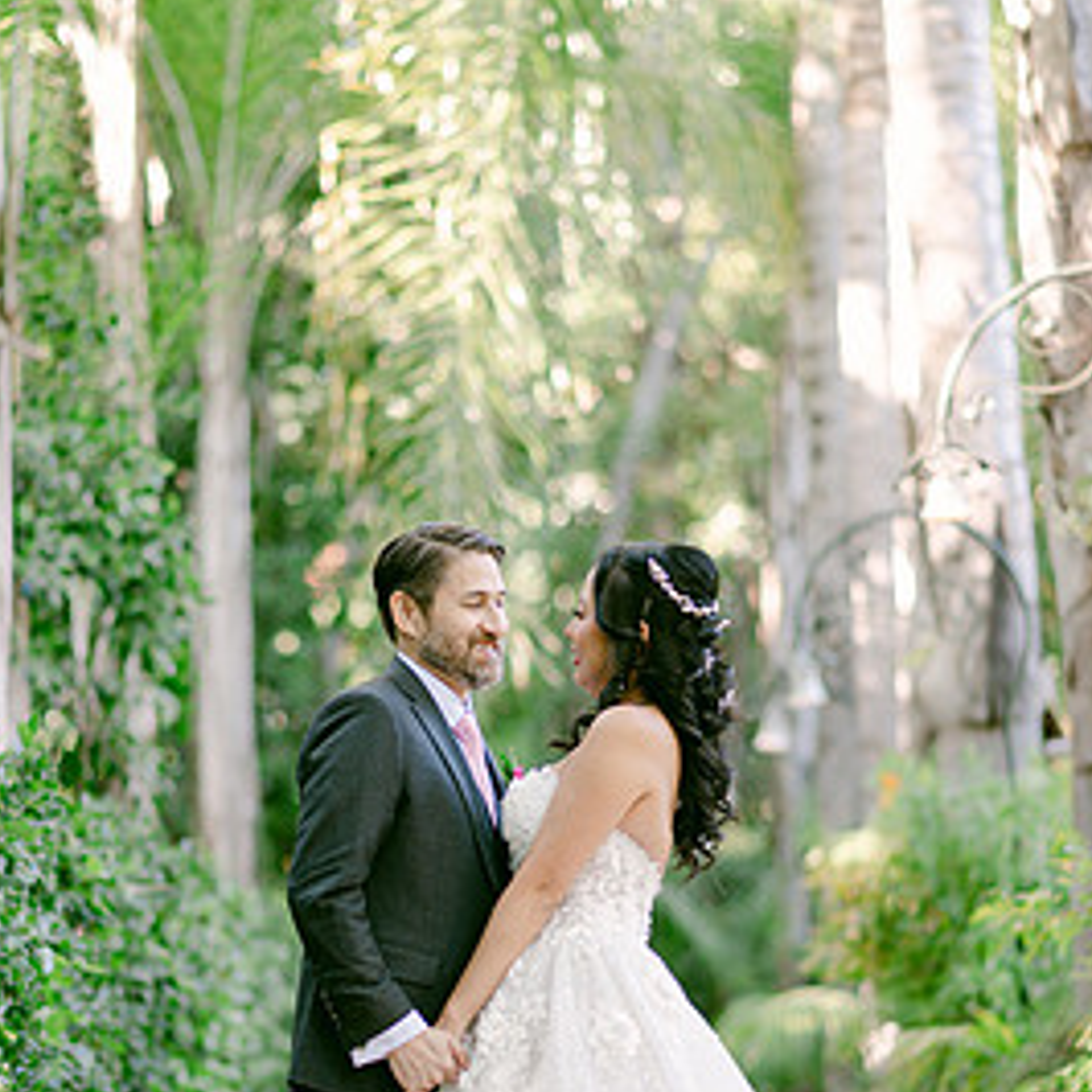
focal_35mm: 122
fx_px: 4354
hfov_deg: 14.3
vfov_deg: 14.3
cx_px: 499
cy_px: 751
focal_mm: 85
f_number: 2
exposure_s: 1/125
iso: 180
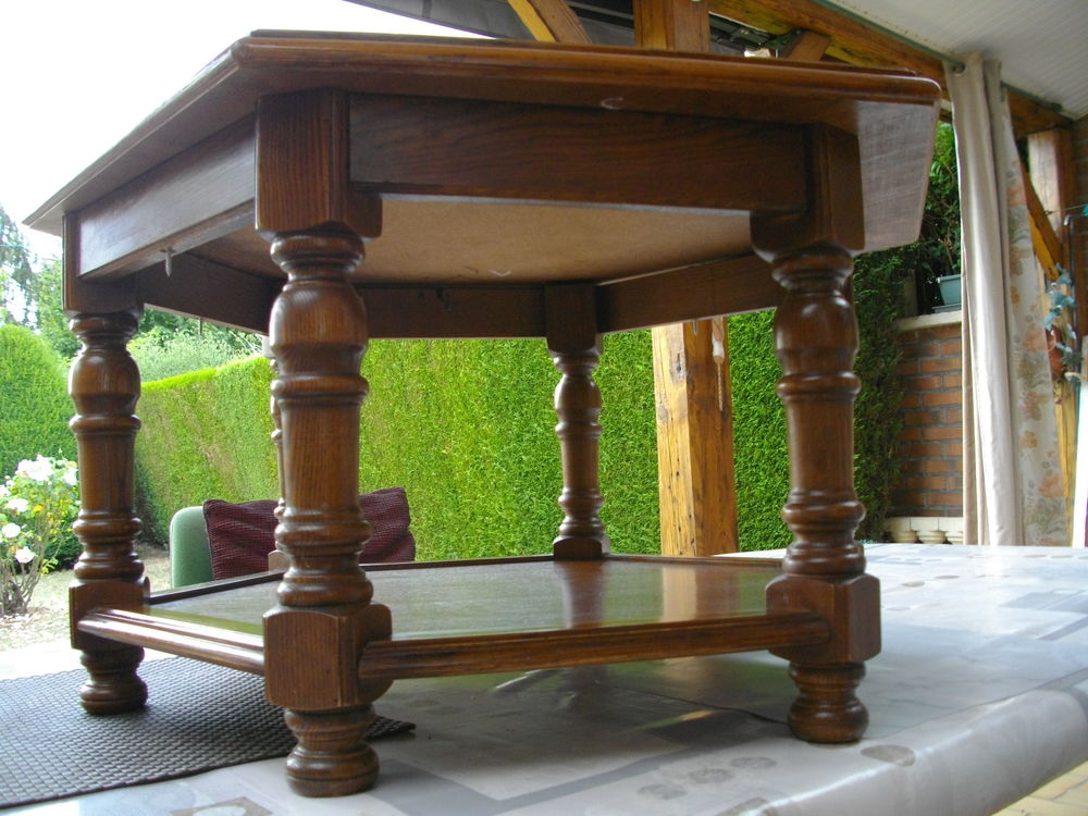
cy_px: 408
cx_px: 544
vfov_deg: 44.2
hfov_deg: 56.8
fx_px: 1006
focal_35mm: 32
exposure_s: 1/125
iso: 200
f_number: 2.9
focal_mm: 5.7
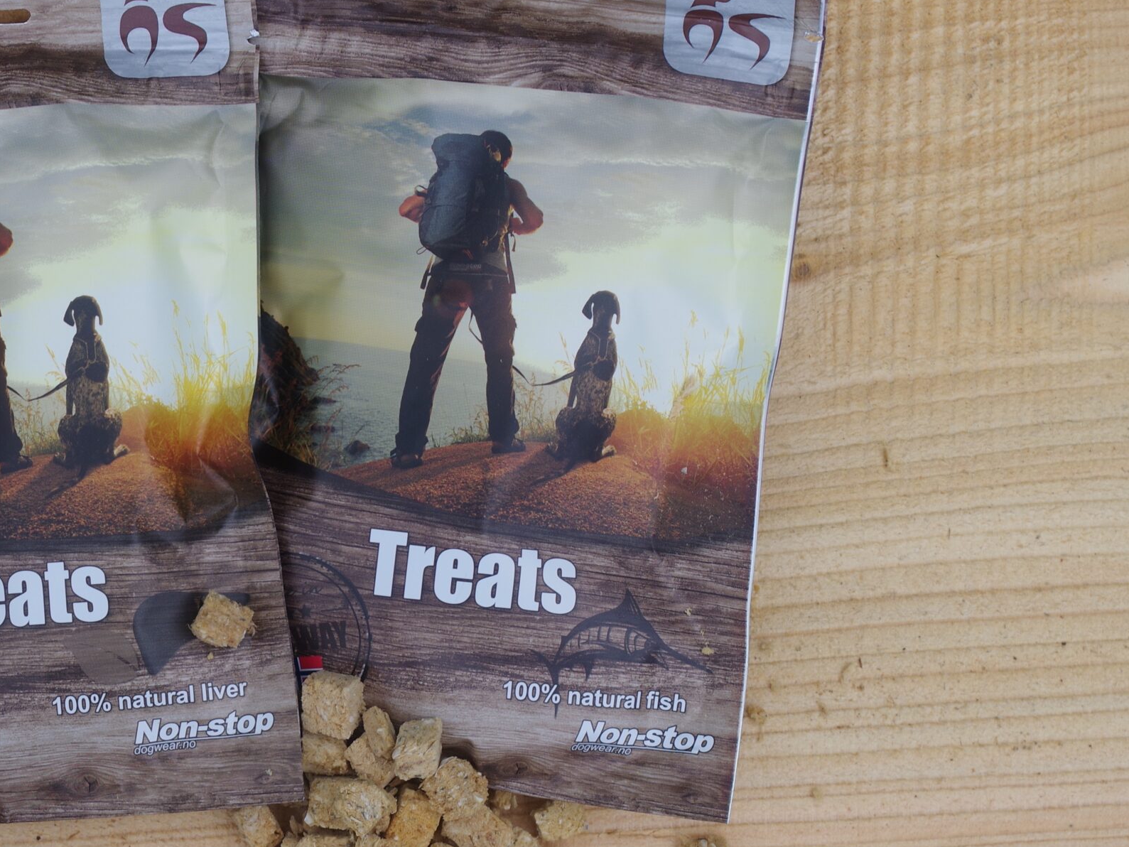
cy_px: 449
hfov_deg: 24.4
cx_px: 259
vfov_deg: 18.7
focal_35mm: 79
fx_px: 2577
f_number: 6.3
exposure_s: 1/125
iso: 100
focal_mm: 34
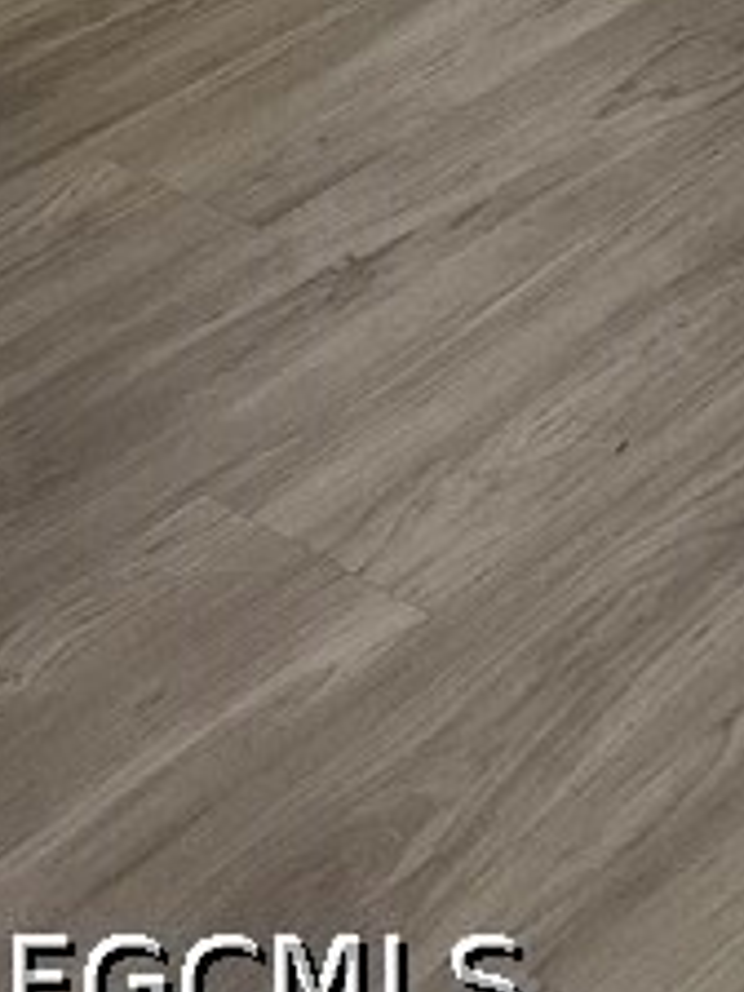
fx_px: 3009
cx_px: 1670
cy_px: -1182
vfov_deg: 14.4
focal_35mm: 105
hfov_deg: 11.9
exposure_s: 1/120
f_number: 1.8
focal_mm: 5.4
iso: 200
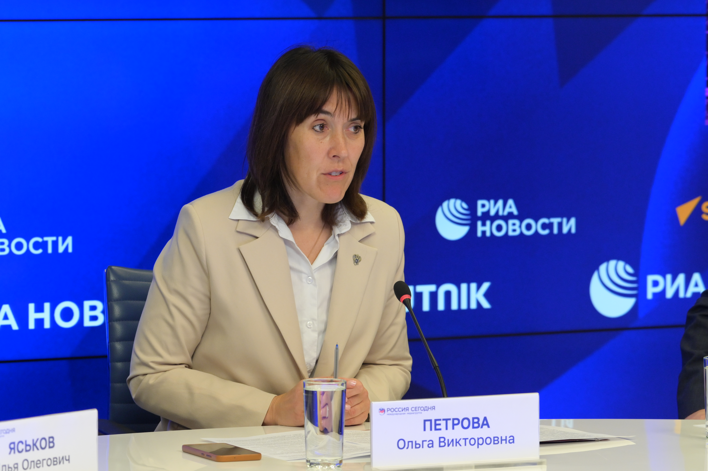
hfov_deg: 10.3
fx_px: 3931
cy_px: 236
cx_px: 354
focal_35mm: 200
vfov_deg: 6.9
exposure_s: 1/100
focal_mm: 200
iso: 3200
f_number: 8
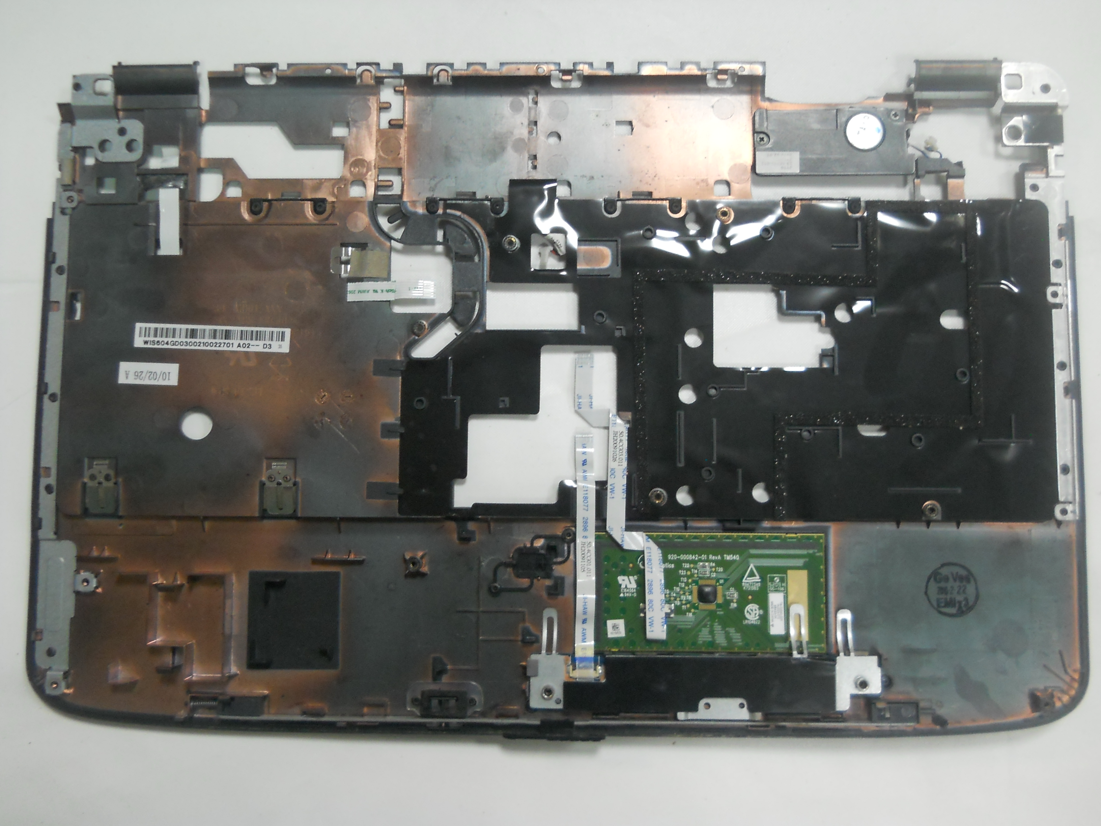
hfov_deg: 45.8
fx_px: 1304
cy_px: 413
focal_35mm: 41
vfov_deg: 35.1
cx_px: 550
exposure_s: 1/30
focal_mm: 6.72
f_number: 3.1
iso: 320
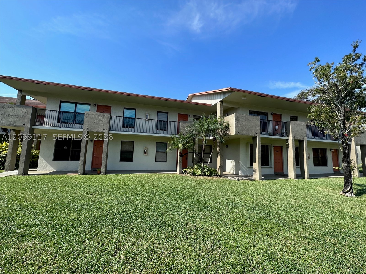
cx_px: 183
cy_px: 137
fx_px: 148
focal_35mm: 14
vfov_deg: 85.7
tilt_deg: +5.0
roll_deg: -1.7
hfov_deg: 102.1
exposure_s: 1/1147
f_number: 2.2
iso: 50
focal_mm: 2.22
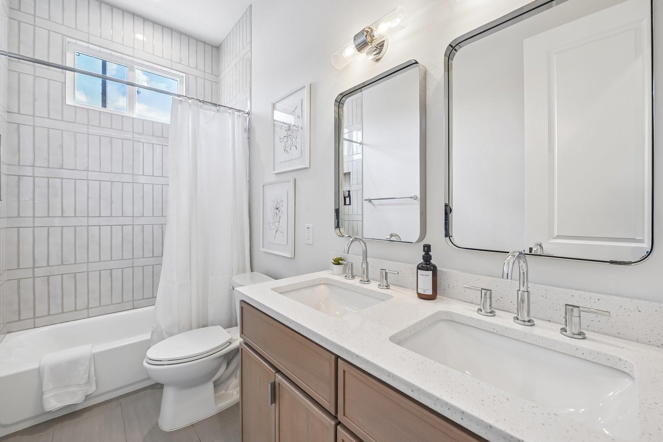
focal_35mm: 14
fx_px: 258
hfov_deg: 104.3
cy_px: 221
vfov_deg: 81.2
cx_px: 332
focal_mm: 14
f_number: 8
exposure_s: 1/30
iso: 400
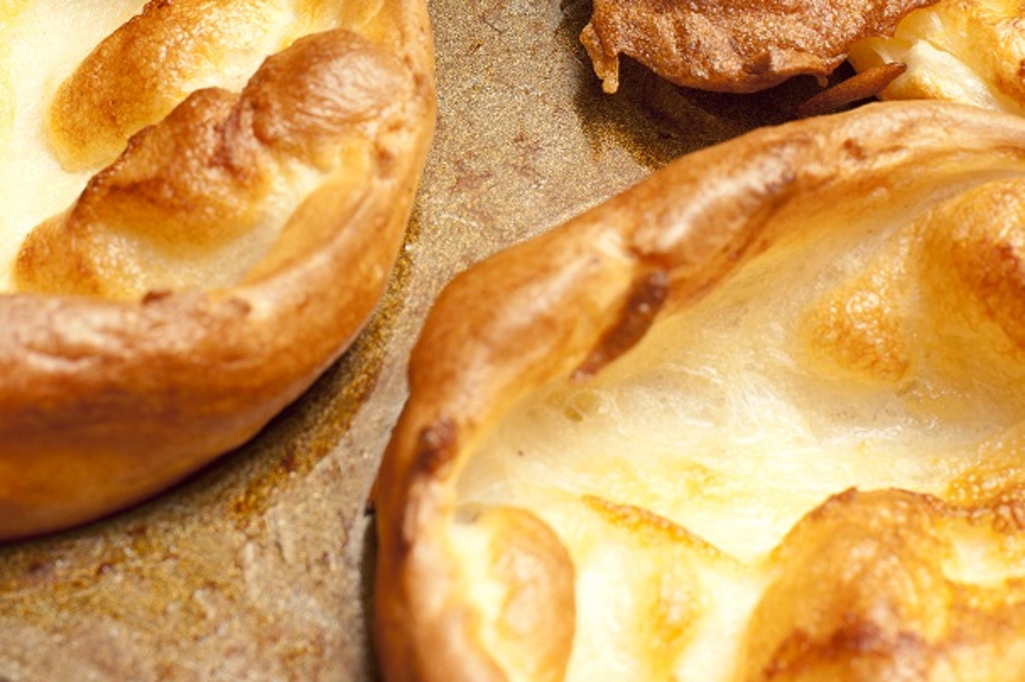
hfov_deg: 21.4
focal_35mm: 95
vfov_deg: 14.3
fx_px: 2703
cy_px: 78
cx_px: 355
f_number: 8
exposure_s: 1/60
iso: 200
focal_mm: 50
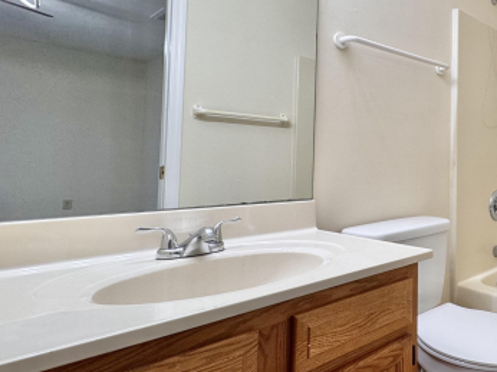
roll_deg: -1.0
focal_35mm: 27
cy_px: 147
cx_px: 457
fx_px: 387
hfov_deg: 55.6
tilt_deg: +2.0
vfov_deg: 50.9
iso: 100
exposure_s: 1/120
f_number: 2.2
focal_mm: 2.22
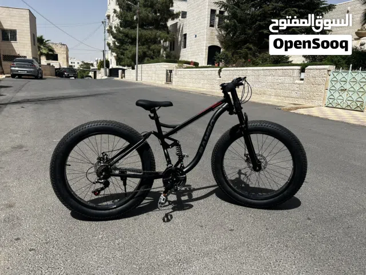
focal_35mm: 26
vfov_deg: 53.1
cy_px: 138
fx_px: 275
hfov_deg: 67.3
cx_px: 183
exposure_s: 1/4831
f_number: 1.5
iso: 50
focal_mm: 5.7
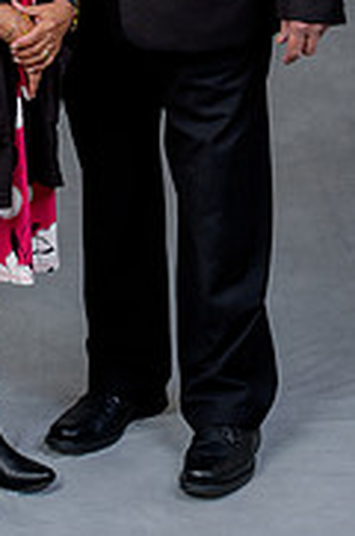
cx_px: 98
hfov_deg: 9.6
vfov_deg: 14.1
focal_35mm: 142
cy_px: -89
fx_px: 2108
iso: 160
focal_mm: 57
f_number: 4
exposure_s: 1/160
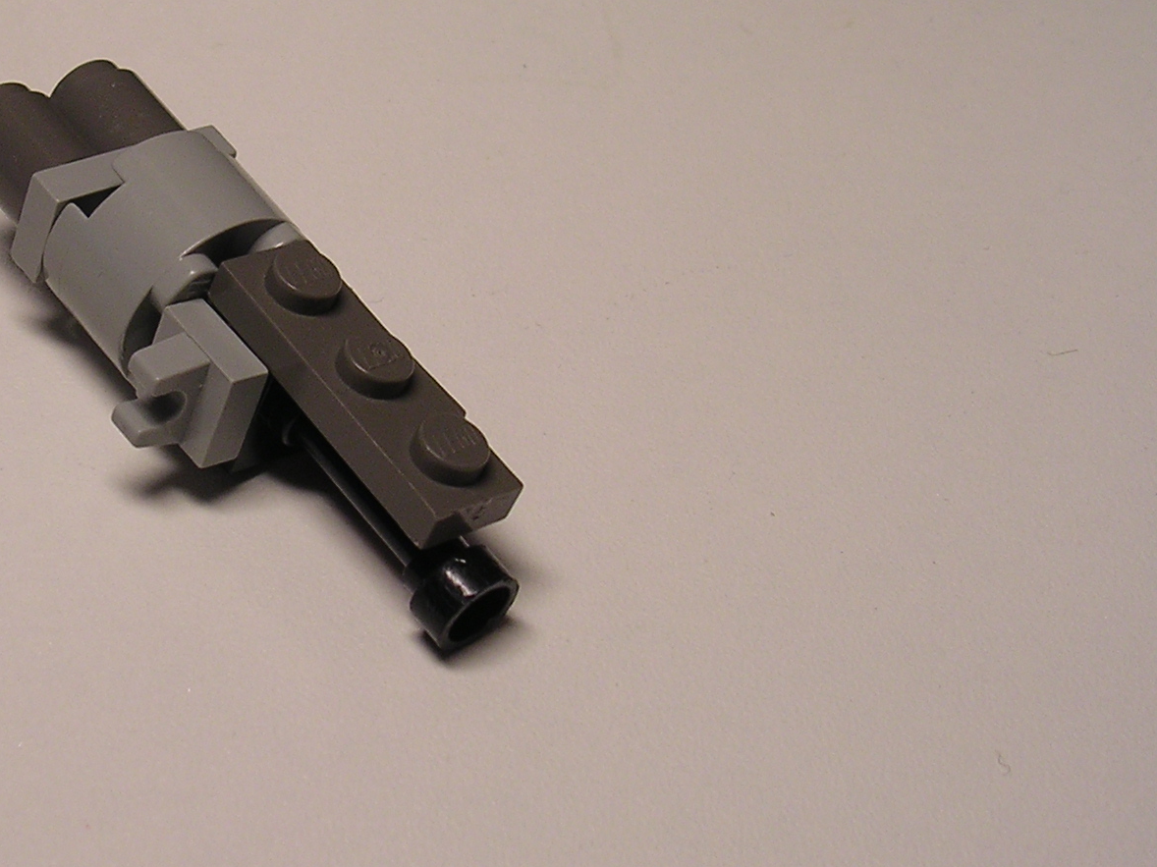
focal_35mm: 80
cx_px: 277
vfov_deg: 18.3
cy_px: 249
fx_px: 2673
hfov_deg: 24.1
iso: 100
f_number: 3
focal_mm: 7.1
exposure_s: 1/81.8
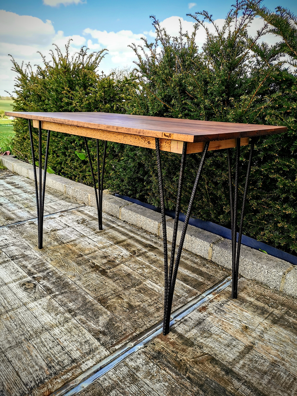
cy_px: 198
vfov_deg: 65.3
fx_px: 309
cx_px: 148
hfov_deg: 51.4
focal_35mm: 27
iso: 50
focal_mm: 5.58
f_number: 1.8
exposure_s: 1/709
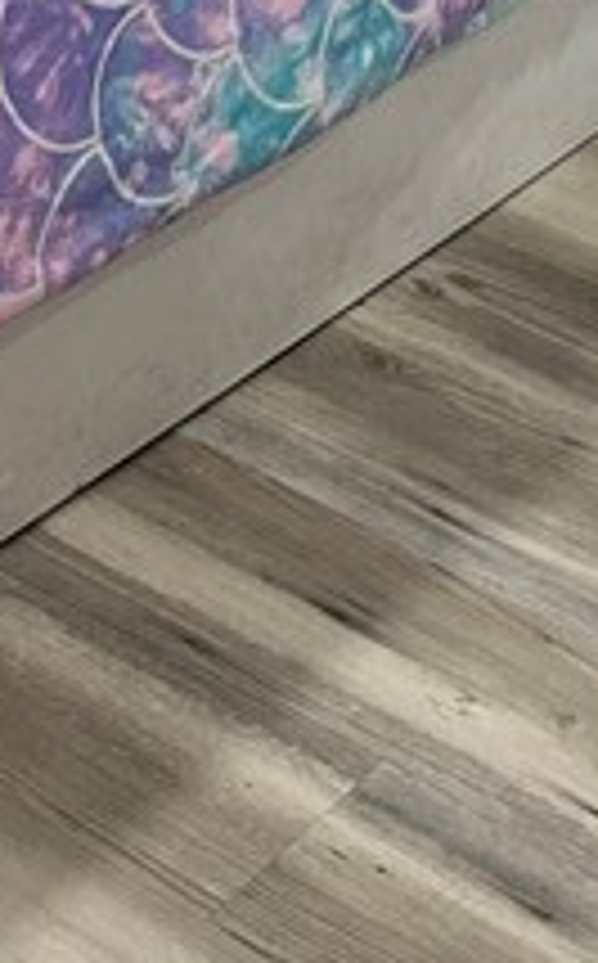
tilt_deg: -10.0
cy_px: -999
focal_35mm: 122
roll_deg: -3.7
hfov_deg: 10.6
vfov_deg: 14.2
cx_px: 652
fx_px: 3194
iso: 160
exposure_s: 1/60
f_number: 1.78
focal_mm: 6.86
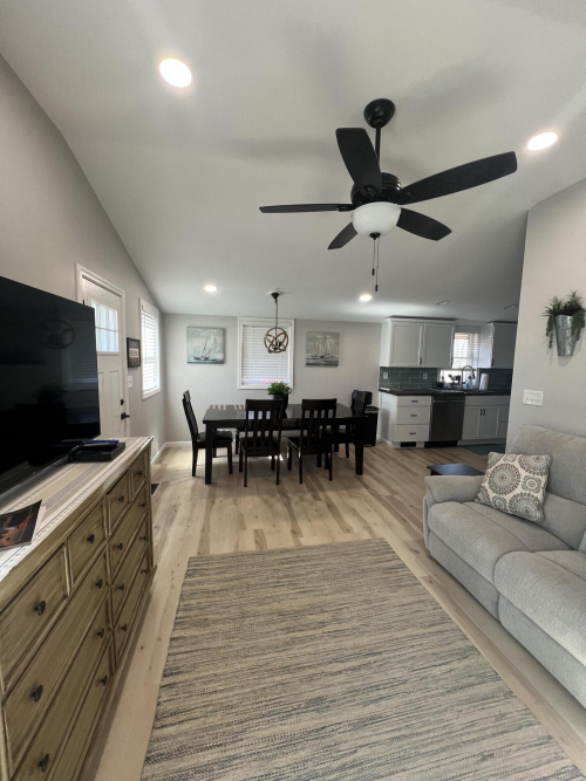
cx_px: 293
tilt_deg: -5.2
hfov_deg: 89.9
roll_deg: -1.0
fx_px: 294
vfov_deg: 106.2
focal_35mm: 13
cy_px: 390
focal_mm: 1.57
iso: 160
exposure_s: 1/120
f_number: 1.8
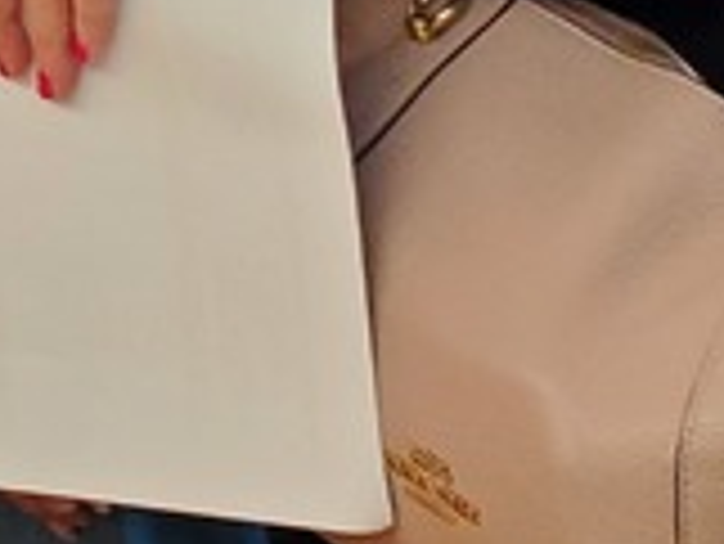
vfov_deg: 7.9
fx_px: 3454
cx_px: -1201
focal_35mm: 165
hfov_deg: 10.0
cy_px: -1052
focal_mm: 4.3
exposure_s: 1/40
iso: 250
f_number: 2.4
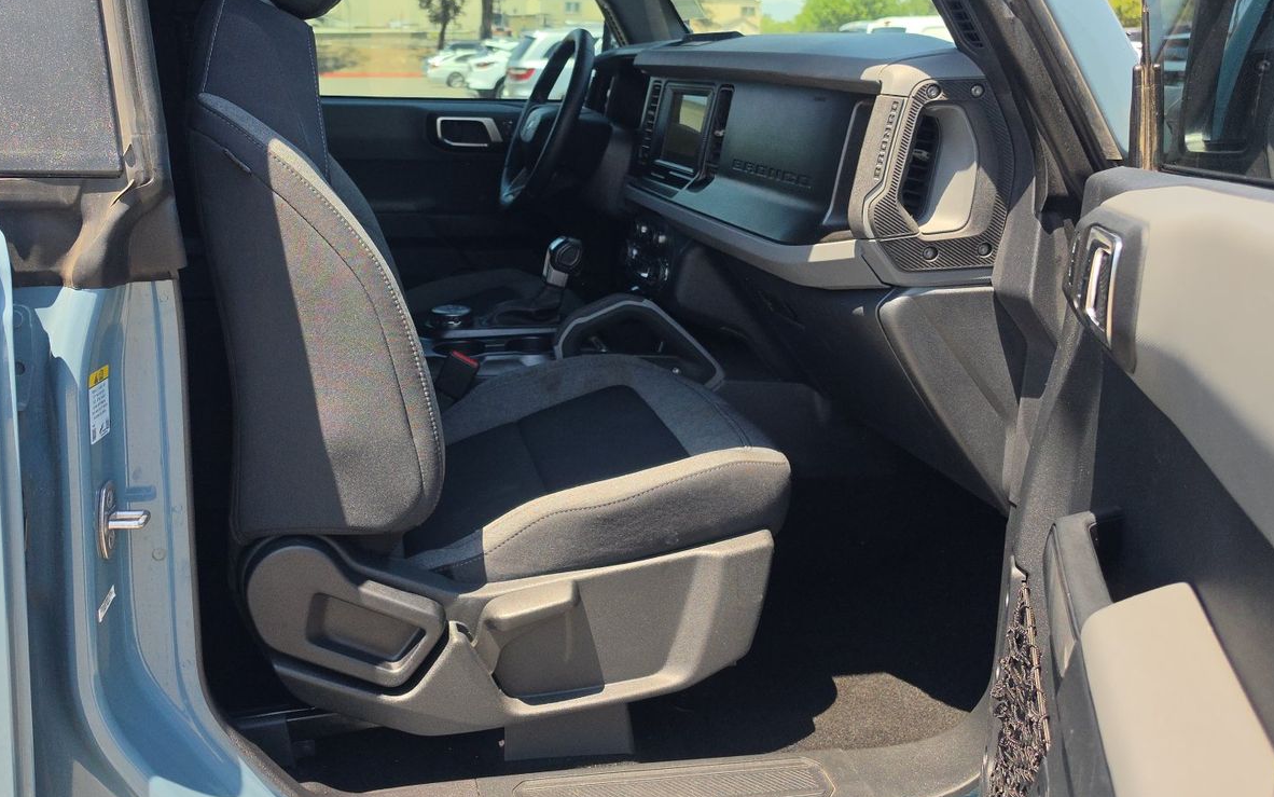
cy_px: 299
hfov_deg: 57.9
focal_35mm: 33
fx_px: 1146
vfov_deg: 38.1
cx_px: 539
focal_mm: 6.5
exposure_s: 1/2222
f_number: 1.4
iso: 63
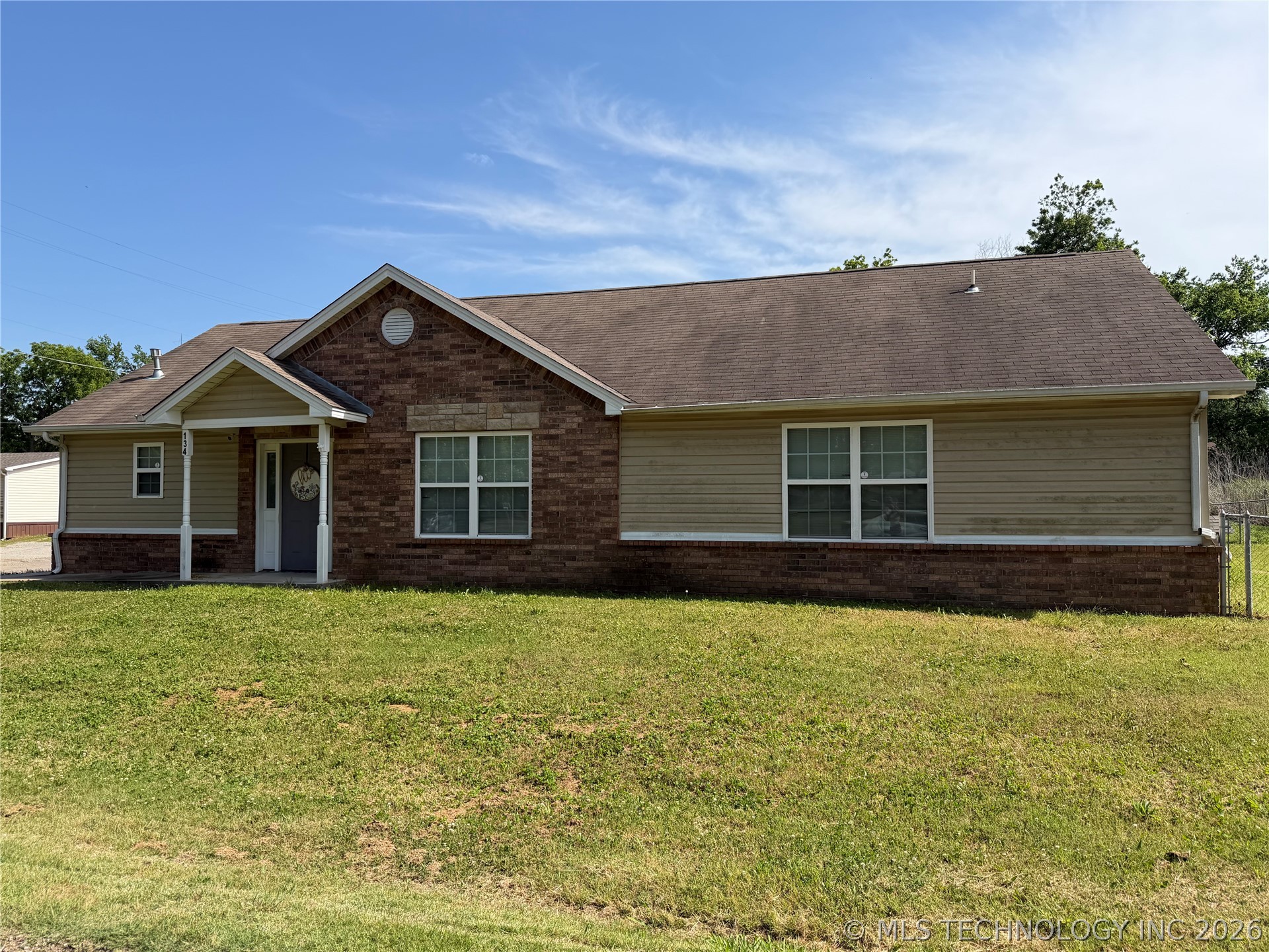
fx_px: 880
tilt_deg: +1.2
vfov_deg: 56.8
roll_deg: +0.1
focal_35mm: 24
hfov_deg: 71.6
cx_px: 634
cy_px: 476
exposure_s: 1/3953
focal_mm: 6.76
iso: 80
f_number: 1.78
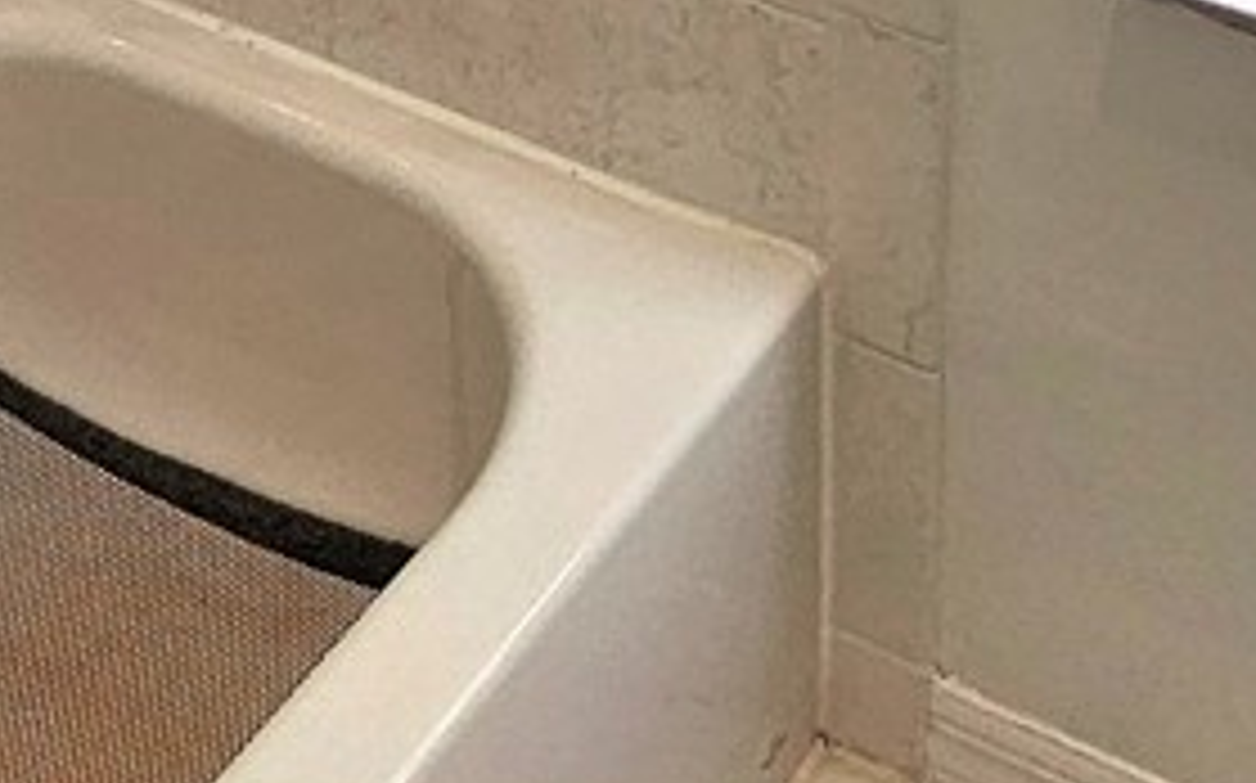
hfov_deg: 26.0
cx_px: 837
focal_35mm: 79
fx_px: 2703
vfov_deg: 13.7
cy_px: -846
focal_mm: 2.2
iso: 80
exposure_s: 1/120
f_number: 2.2
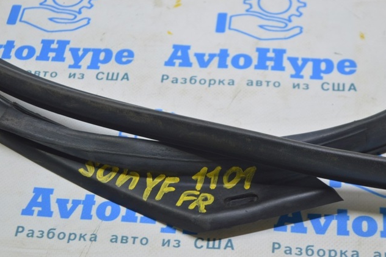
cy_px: 128
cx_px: 194
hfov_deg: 24.3
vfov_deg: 16.3
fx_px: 895
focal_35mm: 84
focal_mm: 55
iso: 400
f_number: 5.6
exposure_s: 1/20
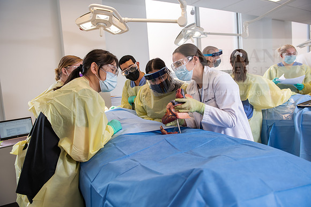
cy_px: 104
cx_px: 156
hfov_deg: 69.4
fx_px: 225
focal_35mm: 26
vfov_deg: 49.6
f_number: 4
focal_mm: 26
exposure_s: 1/200
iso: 500
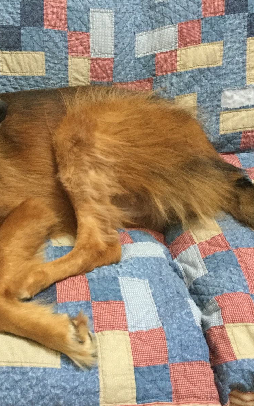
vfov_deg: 45.3
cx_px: 46
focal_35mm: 44
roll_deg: +1.3
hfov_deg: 28.5
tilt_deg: -30.1
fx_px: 487
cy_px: 202
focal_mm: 3.3
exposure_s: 1/17
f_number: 2.4
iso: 200
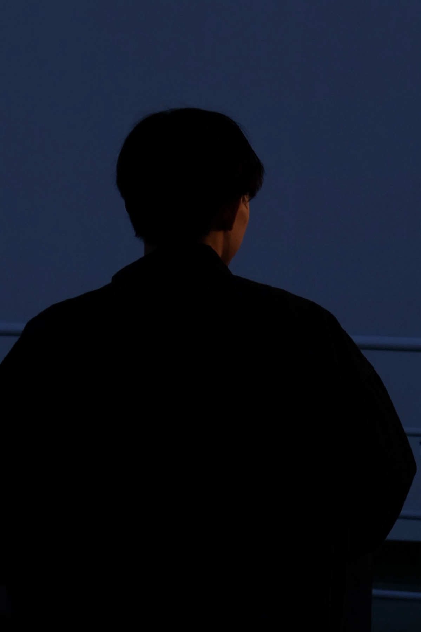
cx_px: 210
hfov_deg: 18.2
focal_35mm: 75
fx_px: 1316
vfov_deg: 27.0
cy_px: 316
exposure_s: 1/1000
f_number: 3.6
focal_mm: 50
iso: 200
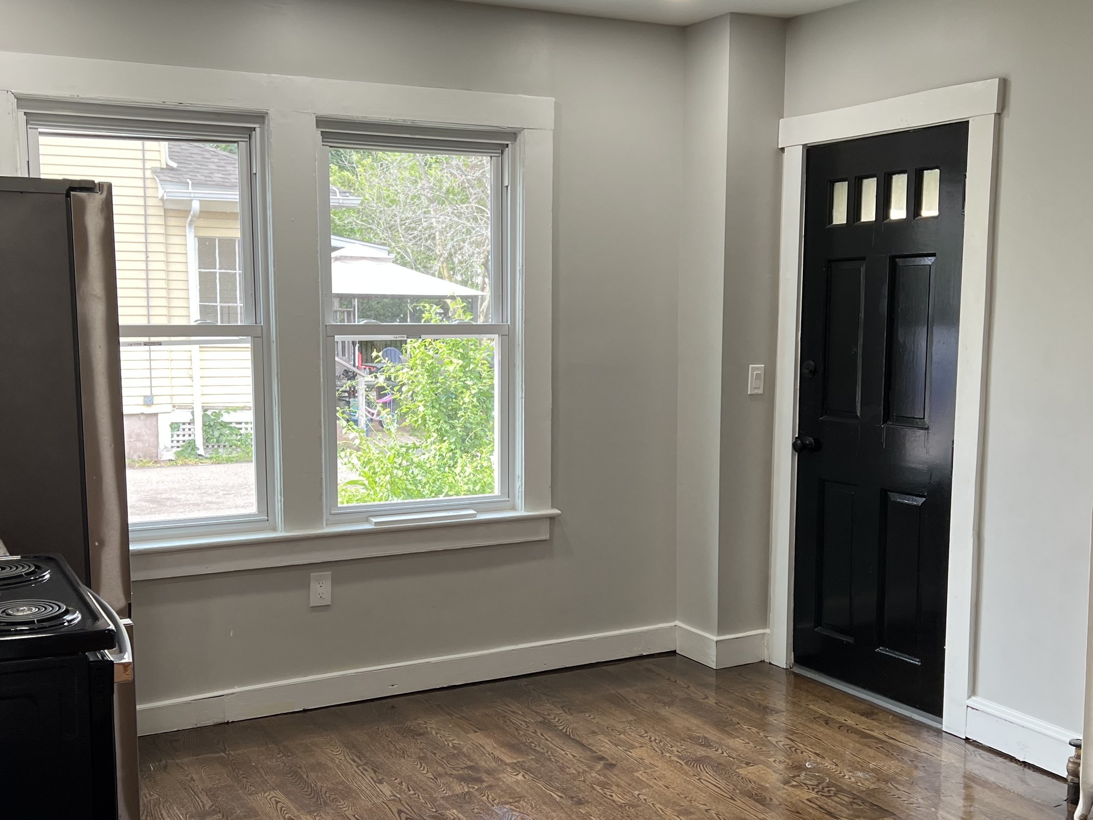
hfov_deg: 45.8
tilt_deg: -8.2
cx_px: 519
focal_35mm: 41
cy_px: 465
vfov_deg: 35.1
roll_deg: +1.3
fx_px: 1295
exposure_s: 1/120
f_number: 1.5
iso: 64
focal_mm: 5.7
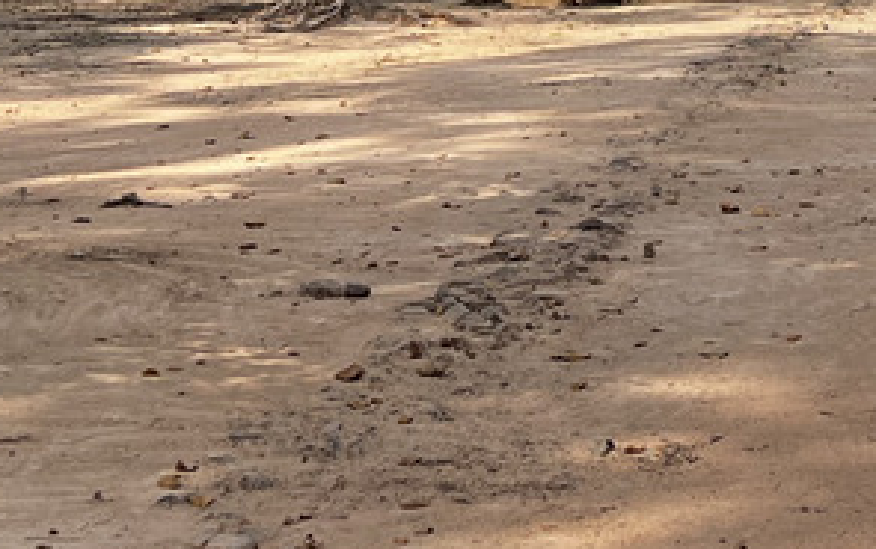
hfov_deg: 18.3
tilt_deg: +5.6
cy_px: -329
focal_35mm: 112
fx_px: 2676
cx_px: 787
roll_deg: +1.2
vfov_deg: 11.2
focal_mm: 5.7
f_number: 1.5
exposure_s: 1/2252
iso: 50
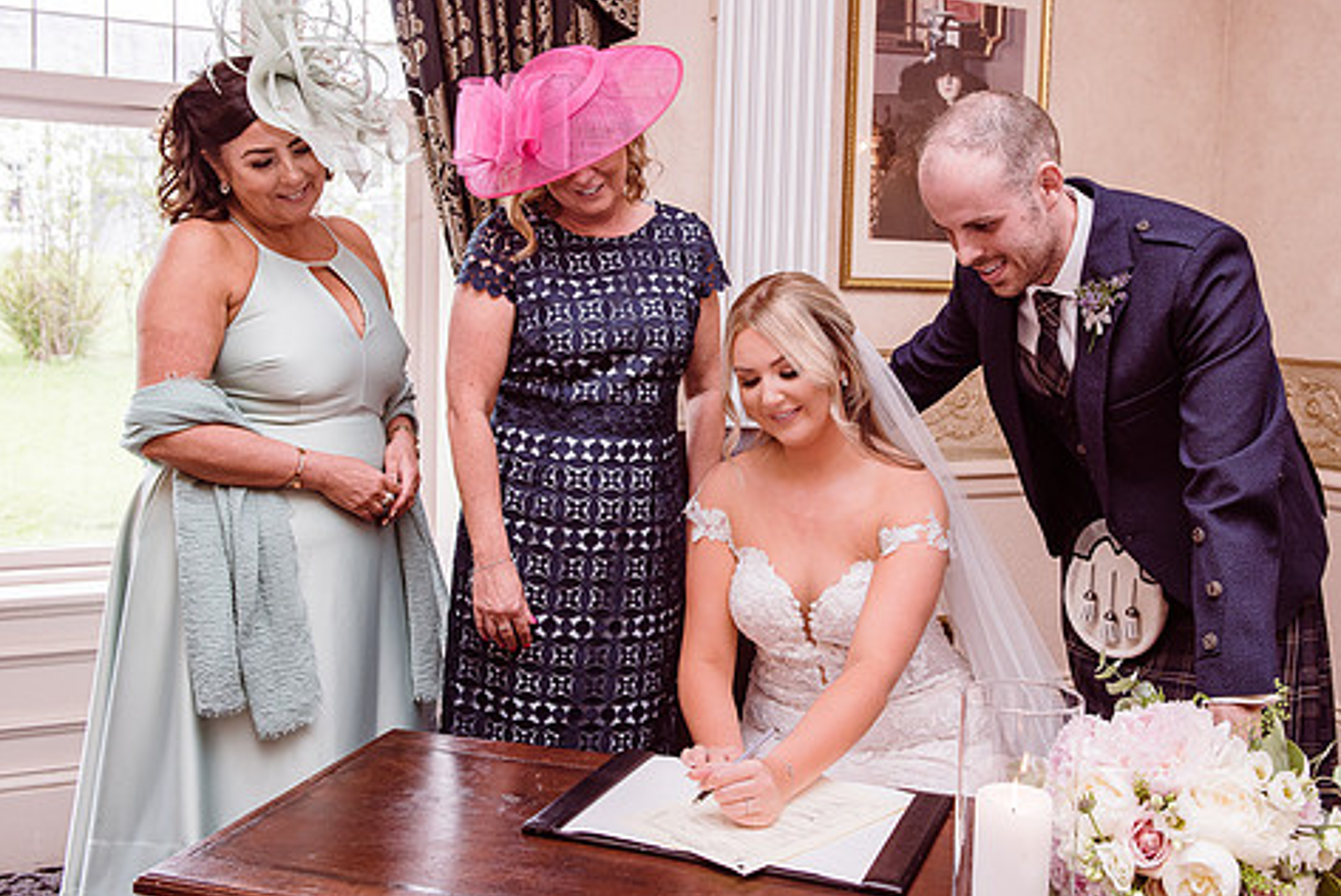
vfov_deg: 35.0
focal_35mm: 38
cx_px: 751
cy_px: 381
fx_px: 1416
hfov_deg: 50.5
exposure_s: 1/100
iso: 400
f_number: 5.6
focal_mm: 31
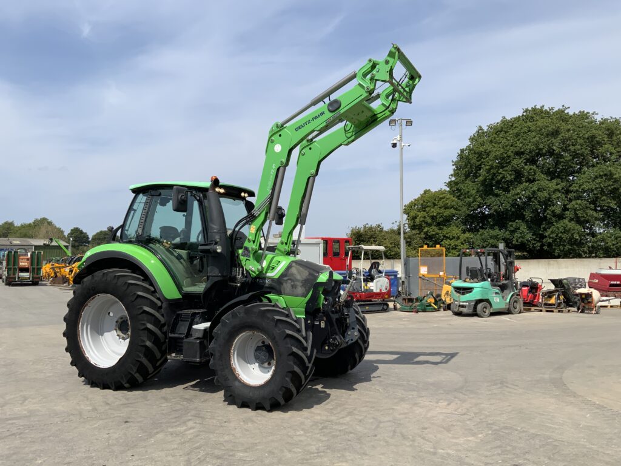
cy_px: 233
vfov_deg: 48.2
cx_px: 310
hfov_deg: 61.7
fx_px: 520
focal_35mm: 29
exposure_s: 1/2538
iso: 16
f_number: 1.8
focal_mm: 3
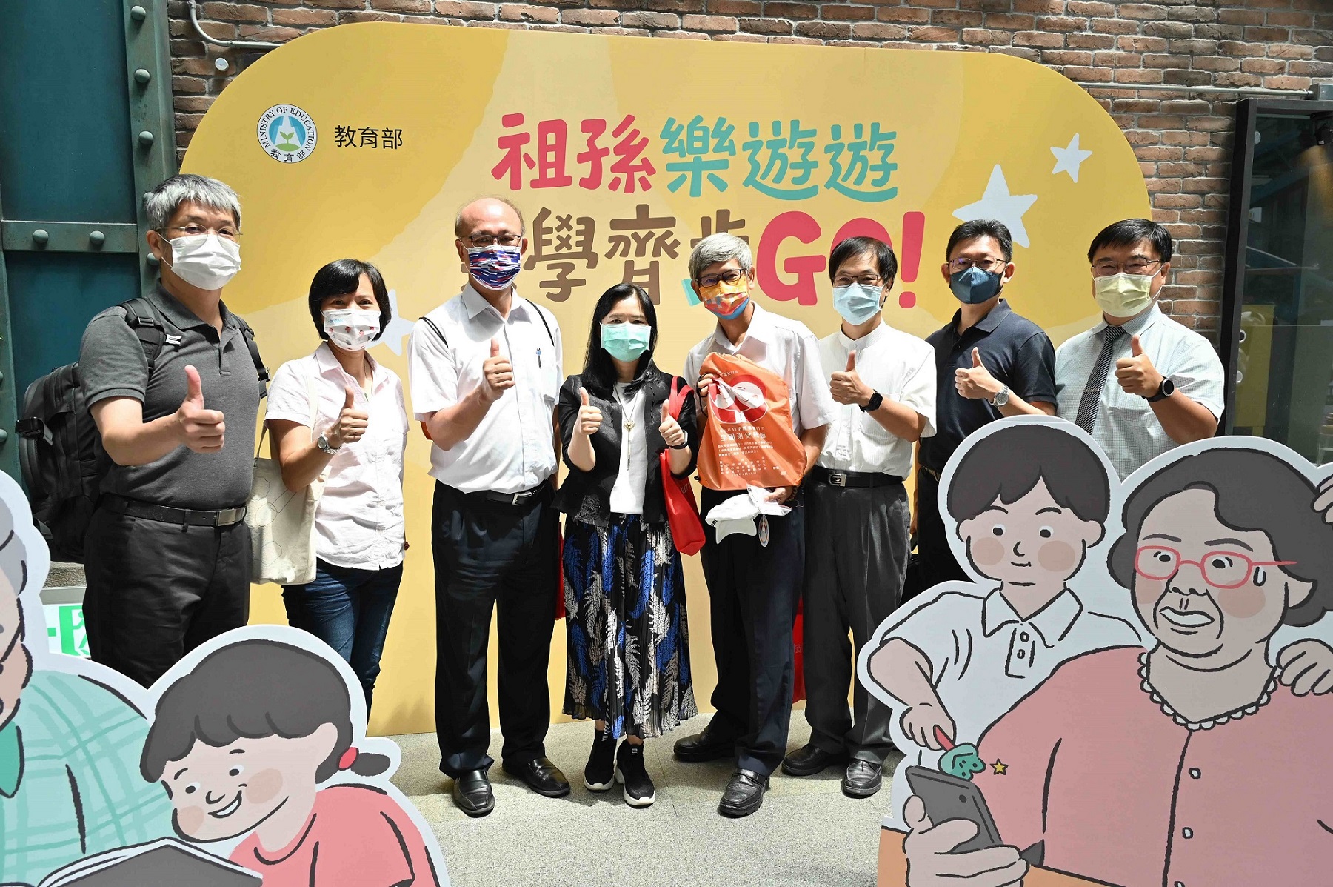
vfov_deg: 53.1
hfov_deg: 73.8
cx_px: 666
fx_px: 888
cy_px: 444
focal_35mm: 24
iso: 1250
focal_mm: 24
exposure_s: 1/200
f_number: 5
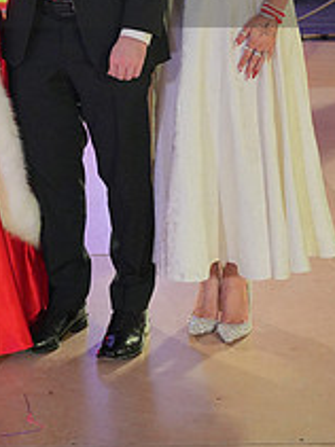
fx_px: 1162
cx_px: 94
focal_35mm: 90
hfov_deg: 16.3
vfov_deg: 20.8
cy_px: -42
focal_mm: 34
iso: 4000
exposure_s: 1/400
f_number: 4
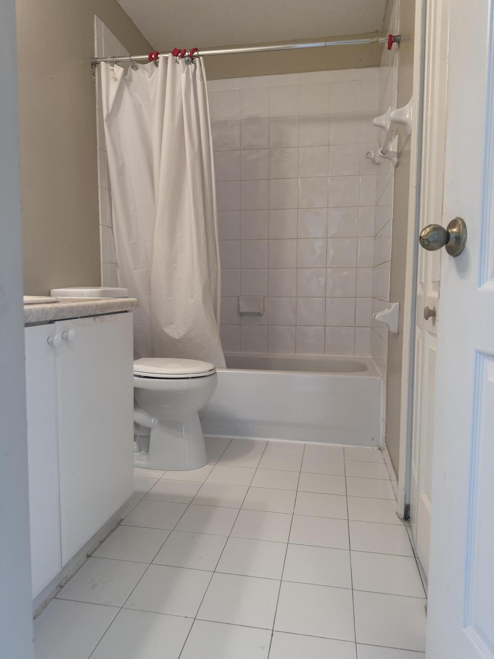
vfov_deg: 71.6
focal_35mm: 24
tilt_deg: -4.6
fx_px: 457
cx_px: 247
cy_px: 330
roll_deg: -0.8
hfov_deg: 56.8
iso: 200
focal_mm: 6.76
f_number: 1.78
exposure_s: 1/60
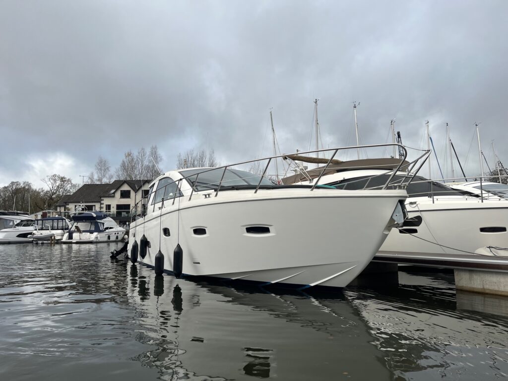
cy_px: 190
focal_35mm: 26
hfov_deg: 67.3
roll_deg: -0.7
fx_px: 382
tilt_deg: +5.2
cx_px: 254
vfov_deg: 53.1
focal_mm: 5.1
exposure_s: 1/2410
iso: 50
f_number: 1.6
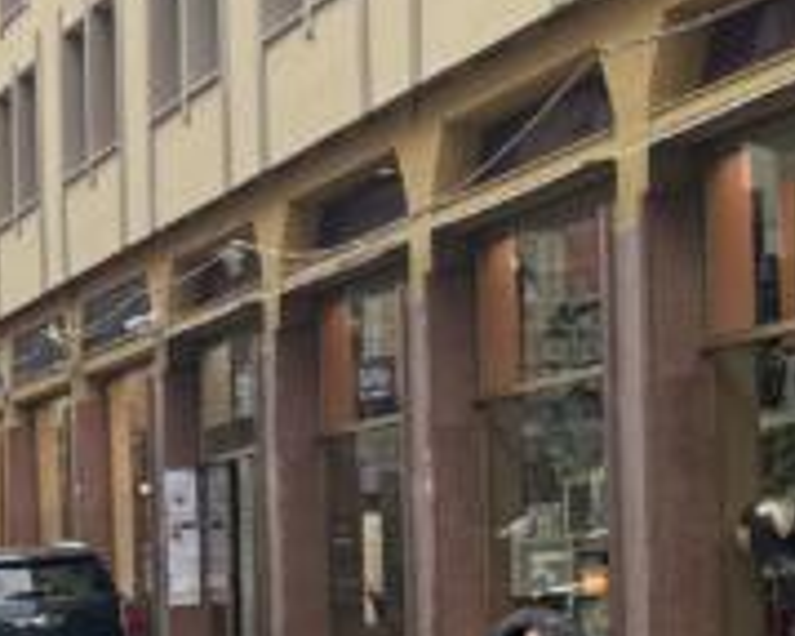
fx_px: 3151
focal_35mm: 134
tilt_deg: +2.2
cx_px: -315
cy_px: 680
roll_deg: +3.7
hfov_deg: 13.7
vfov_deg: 11.4
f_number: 1.78
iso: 80
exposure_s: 1/226
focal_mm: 6.76
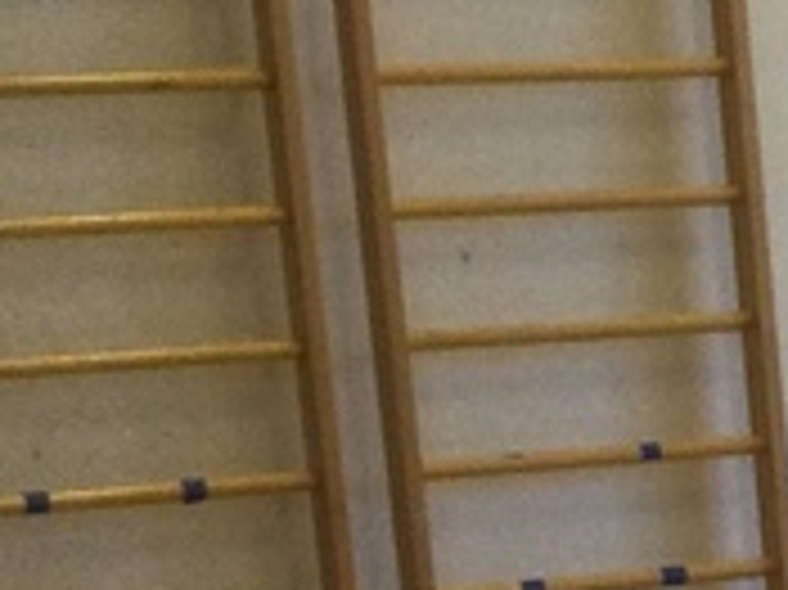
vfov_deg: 7.5
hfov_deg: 9.0
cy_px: 1261
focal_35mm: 189
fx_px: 4299
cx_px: 2114
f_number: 2.4
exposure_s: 1/33
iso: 32
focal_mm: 3.3
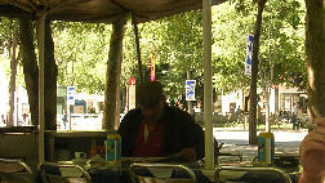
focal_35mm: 84
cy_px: 153
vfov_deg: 14.3
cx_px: 244
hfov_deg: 25.0
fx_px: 724
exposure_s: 1/95.6
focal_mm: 5.8
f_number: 2.8
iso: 50
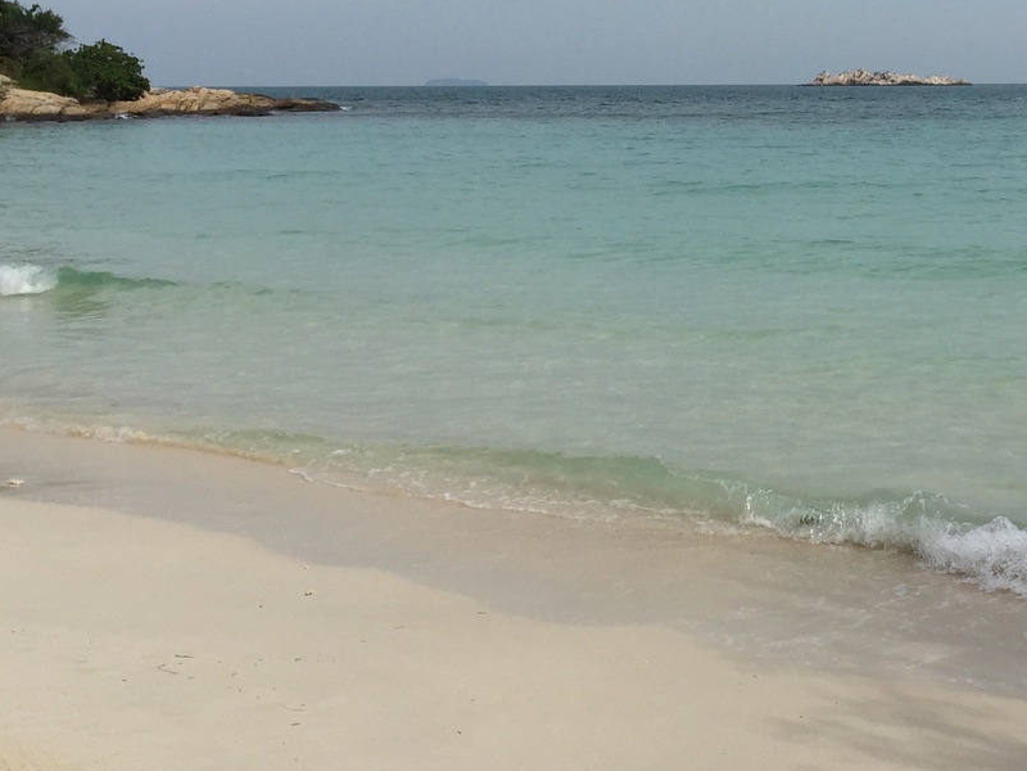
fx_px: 1721
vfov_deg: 24.7
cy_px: 118
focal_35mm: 58
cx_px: 800
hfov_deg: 32.5
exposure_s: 1/3597
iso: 32
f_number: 2.2
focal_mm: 4.15
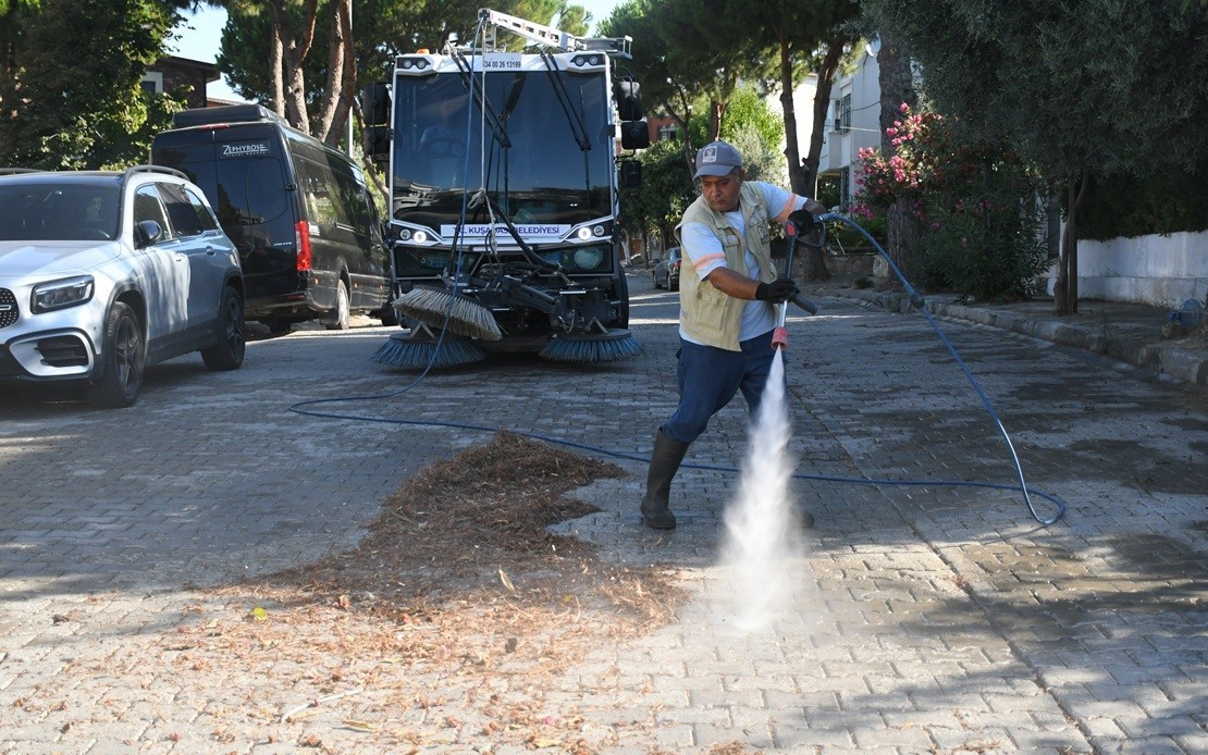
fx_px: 1515
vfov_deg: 28.0
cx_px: 605
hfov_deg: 43.5
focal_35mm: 46
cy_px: 363
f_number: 4
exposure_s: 1/2000
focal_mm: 30
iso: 720
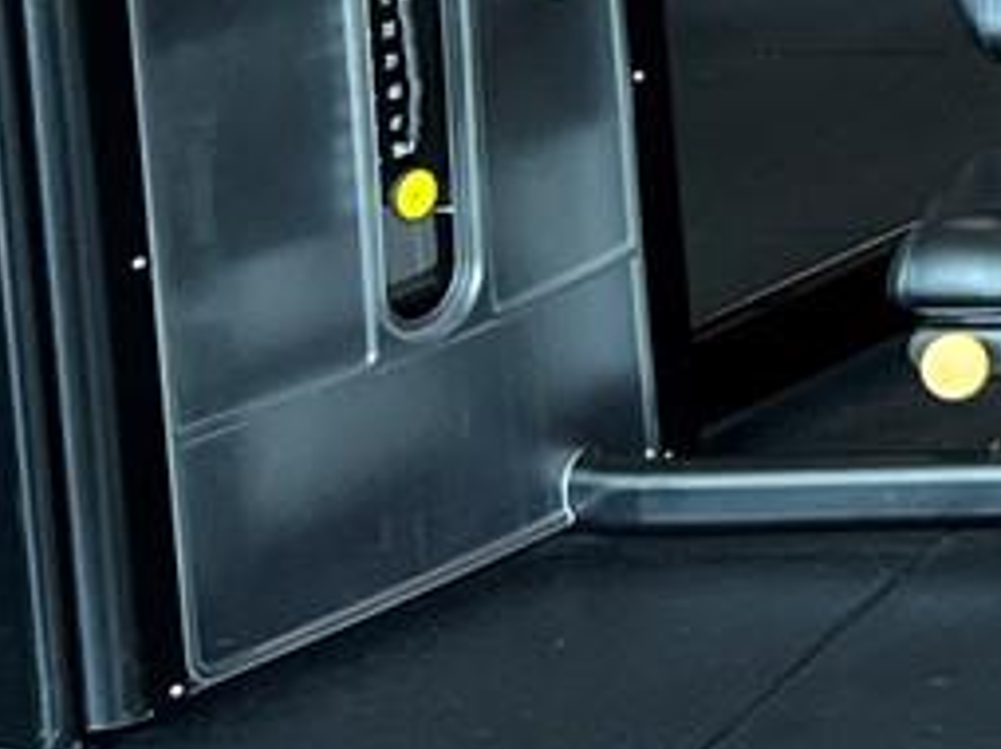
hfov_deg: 9.8
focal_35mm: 164
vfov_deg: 8.6
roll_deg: +1.1
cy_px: -761
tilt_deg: -8.2
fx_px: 4738
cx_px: 2802
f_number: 1.5
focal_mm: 5.7
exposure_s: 1/120
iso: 125
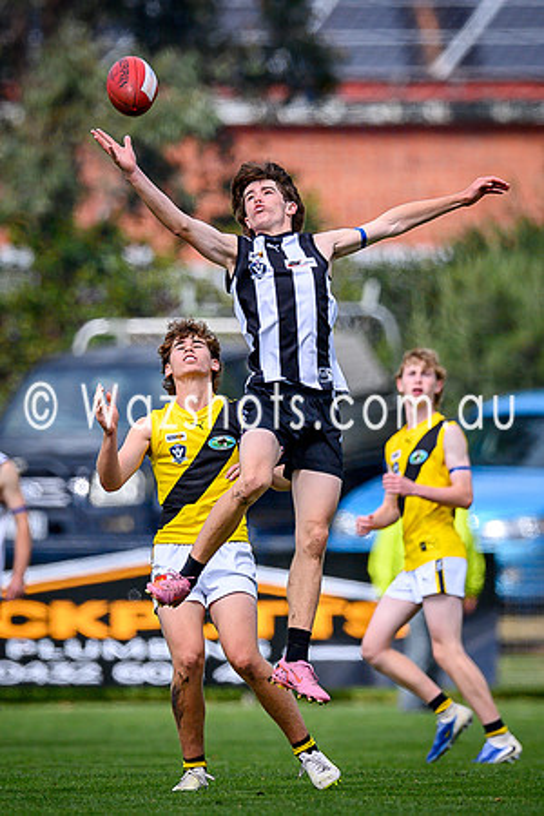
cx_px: 284
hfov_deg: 1.2
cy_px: 371
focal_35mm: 1141
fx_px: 25862
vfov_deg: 1.8
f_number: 4
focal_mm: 500
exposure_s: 1/2000
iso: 200
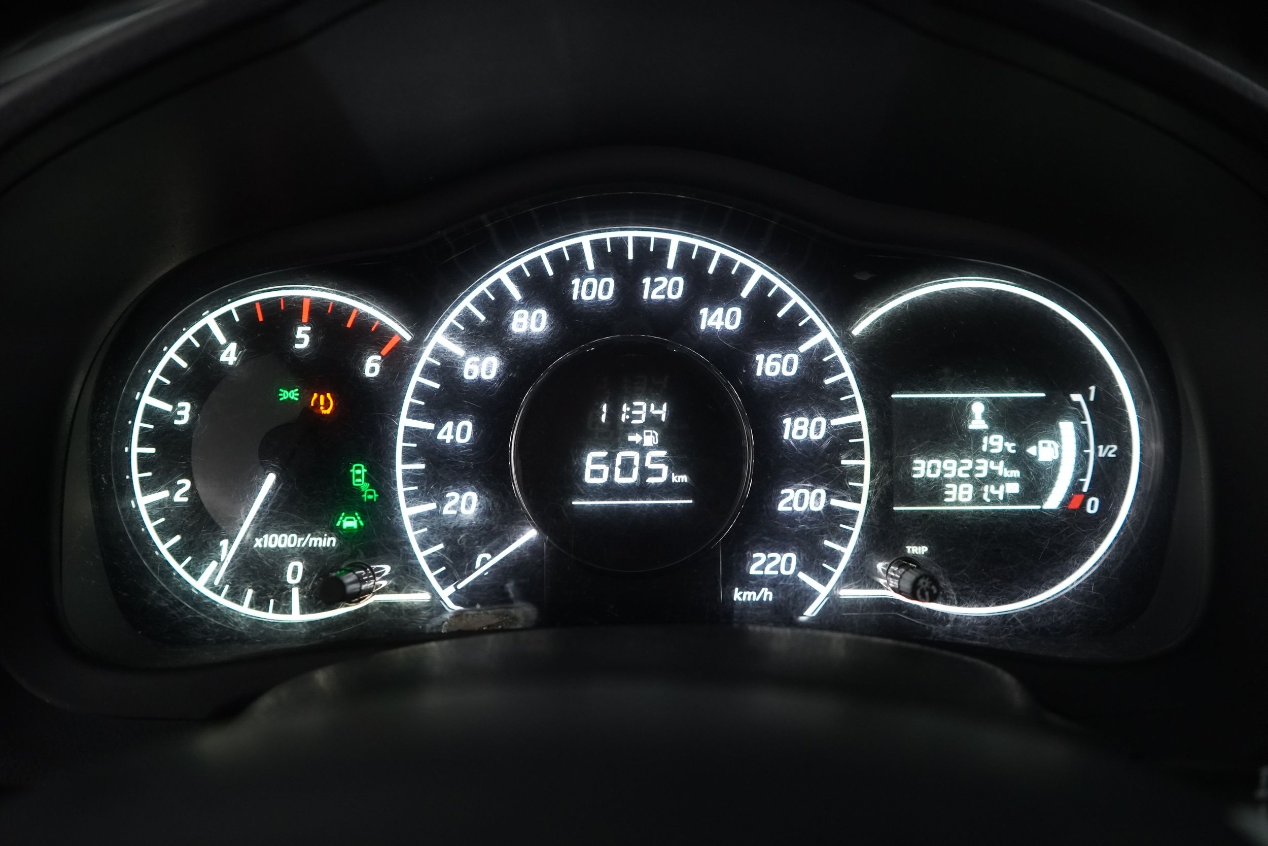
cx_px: 634
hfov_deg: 46.4
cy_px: 423
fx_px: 1479
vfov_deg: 31.9
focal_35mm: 42
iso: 3200
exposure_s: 1/60
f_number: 4
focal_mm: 28
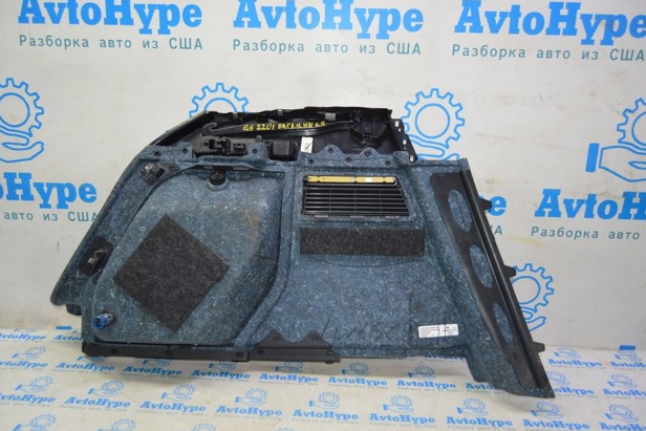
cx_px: 315
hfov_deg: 65.5
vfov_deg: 46.4
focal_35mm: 28
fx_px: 503
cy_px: 221
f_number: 4
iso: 400
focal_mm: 18
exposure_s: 1/60
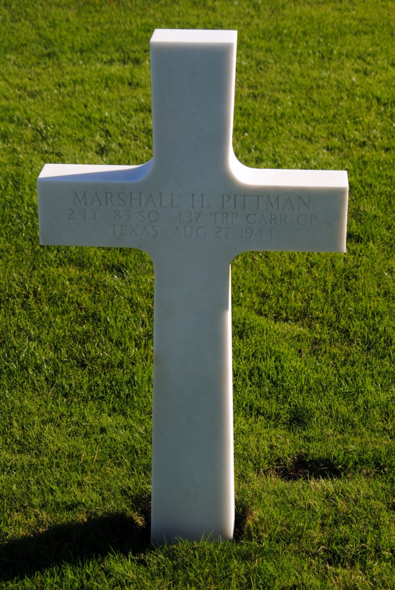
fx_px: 1355
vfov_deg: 24.6
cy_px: 295
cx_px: 198
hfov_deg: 16.6
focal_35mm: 82
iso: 100
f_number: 8
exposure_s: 1/250
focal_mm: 55
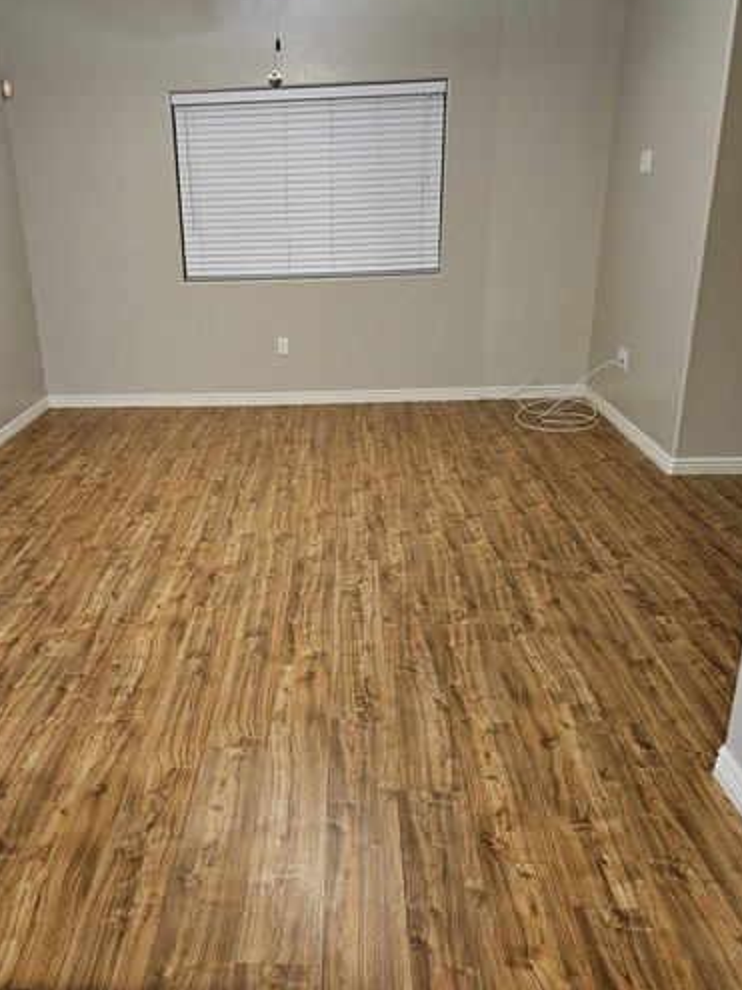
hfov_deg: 45.2
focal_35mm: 31
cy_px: 539
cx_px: 292
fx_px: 886
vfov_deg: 58.3
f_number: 1.8
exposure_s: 1/40
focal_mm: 5.4
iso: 640
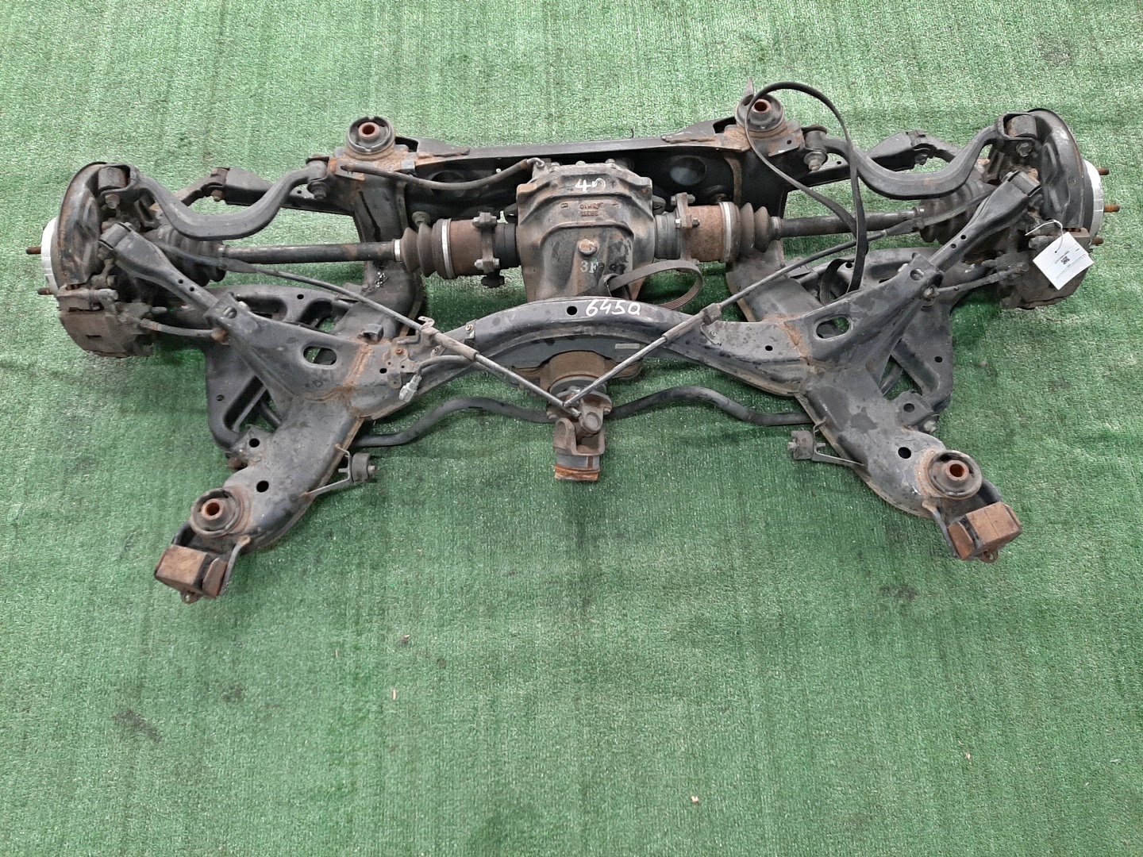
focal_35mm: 26
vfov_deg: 53.1
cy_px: 428
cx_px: 572
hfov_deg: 67.3
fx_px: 859
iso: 158
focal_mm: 3.93
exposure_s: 1/50
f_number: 1.7
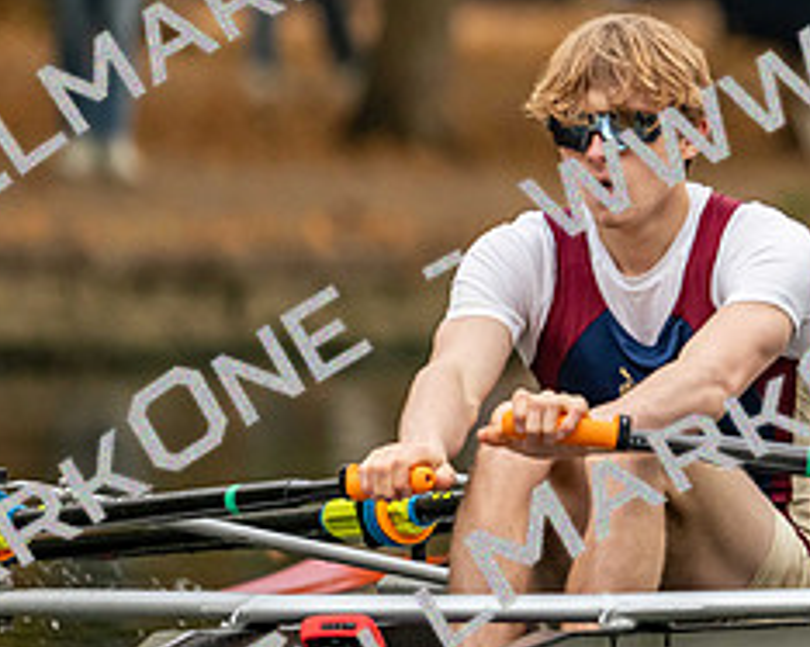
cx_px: 948
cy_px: 247
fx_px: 22285
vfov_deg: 1.7
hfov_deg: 2.1
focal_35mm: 930
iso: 2200
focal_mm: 400
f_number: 4.5
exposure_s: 1/2500
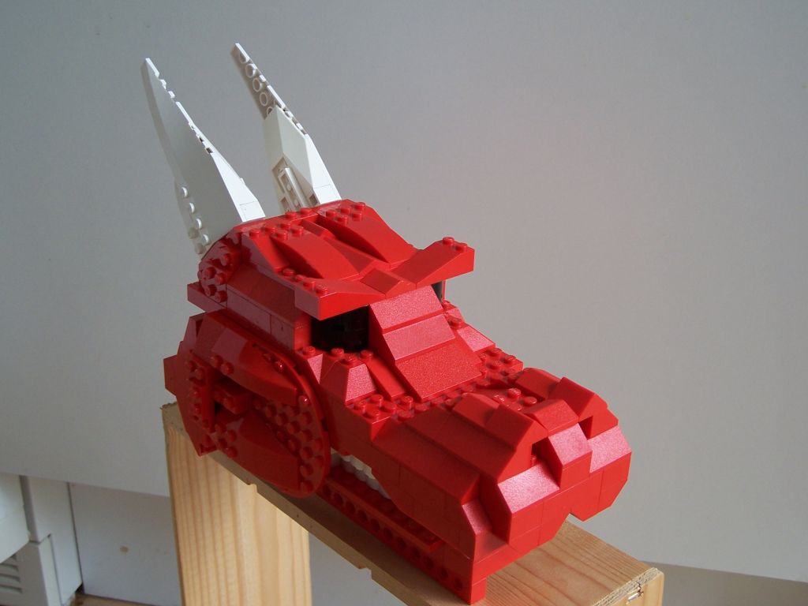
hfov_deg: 37.5
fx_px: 1190
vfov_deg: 28.6
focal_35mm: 51
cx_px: 404
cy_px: 303
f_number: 3
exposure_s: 1/180
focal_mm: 8.5
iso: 80
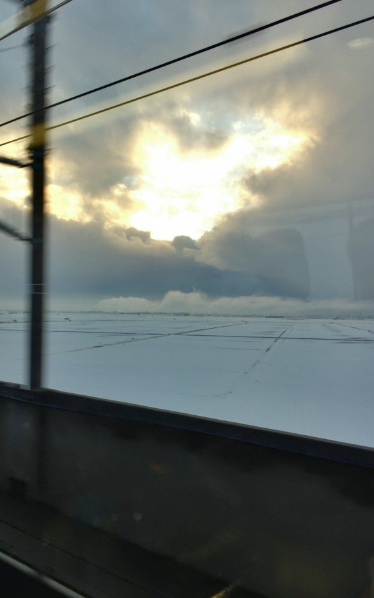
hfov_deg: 37.2
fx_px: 554
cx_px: 153
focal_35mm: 34
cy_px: 305
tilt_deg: +0.0
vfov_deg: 56.7
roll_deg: -0.3
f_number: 2.2
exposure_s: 1/170
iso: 25
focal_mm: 4.15
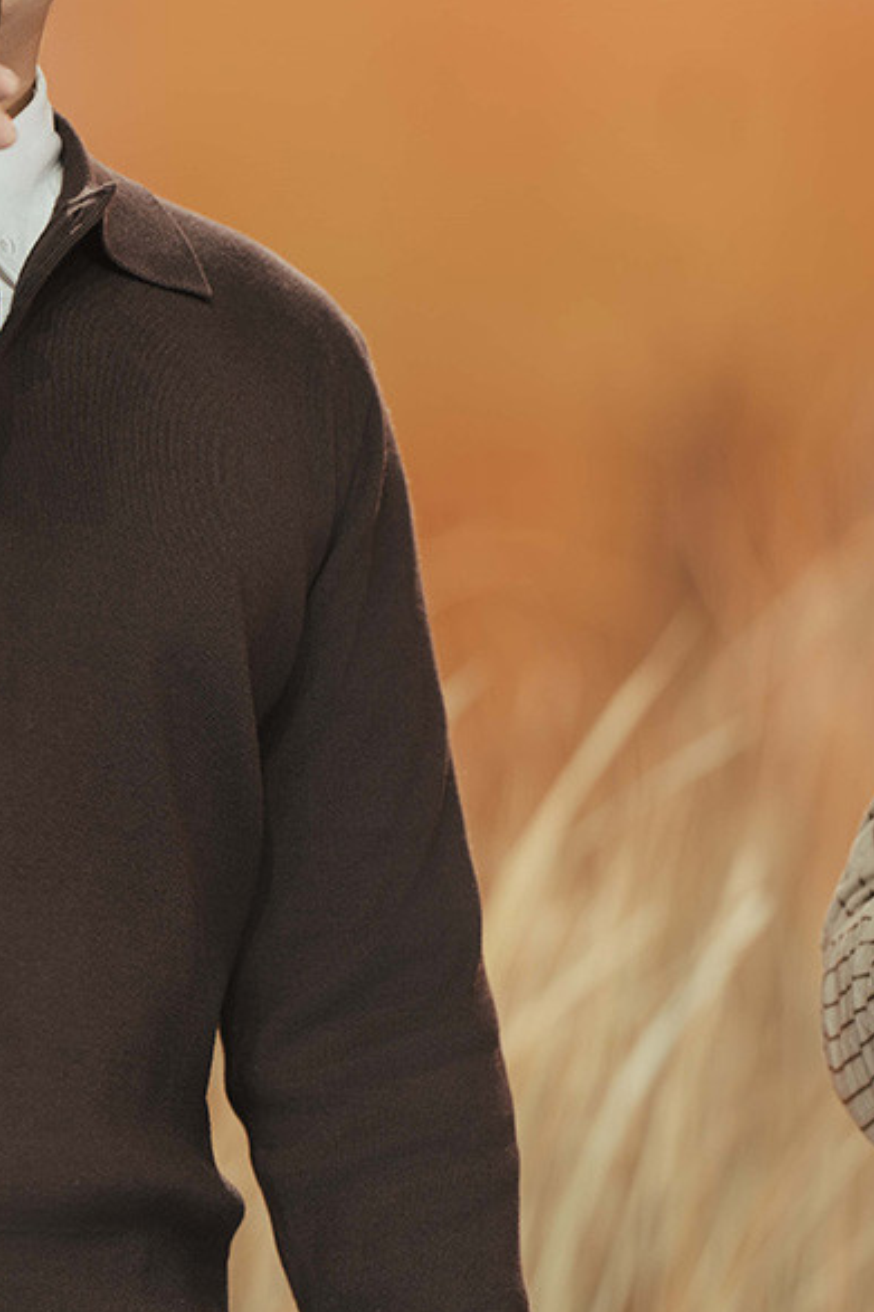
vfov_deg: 5.0
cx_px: -13
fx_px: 14902
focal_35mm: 409
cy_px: 481
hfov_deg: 3.4
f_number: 2
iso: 500
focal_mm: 200
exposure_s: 1/400
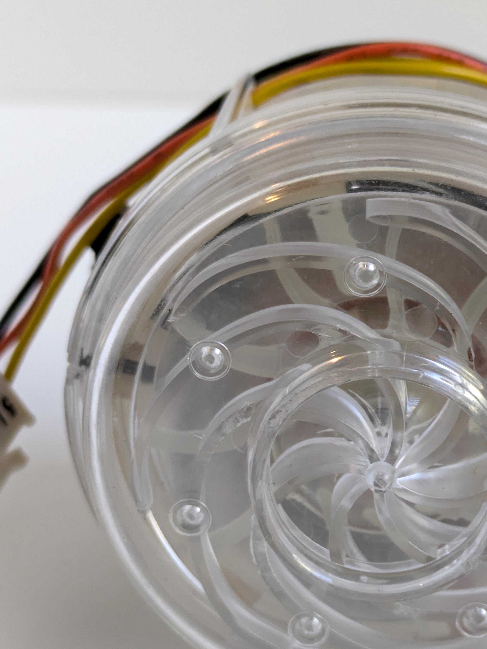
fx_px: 1632
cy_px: 445
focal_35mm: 87
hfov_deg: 16.9
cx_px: 361
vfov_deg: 22.4
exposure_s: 1/100
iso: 301
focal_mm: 5.43
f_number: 1.89
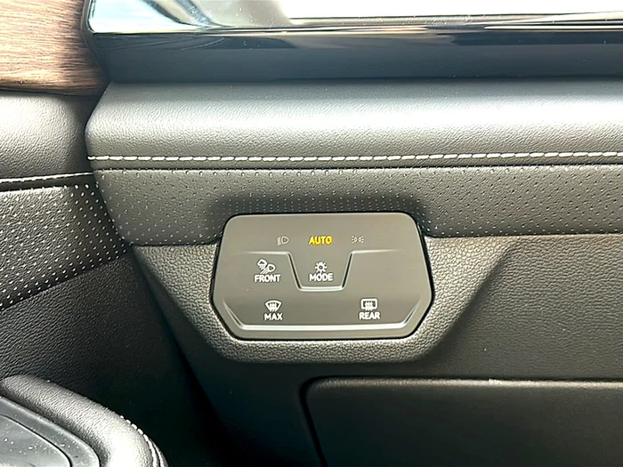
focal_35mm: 32
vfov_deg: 44.2
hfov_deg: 56.8
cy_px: 234
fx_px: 576
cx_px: 312
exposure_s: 1/40
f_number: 1.78
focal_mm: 6.86
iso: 80
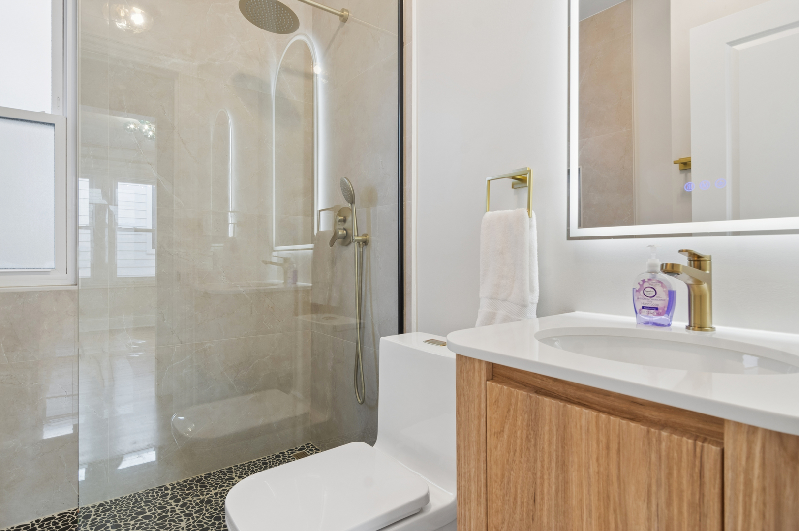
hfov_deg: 90.0
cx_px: 400
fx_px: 399
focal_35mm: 18
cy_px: 266
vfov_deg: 67.3
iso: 200
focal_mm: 12
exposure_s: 1/6
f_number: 10
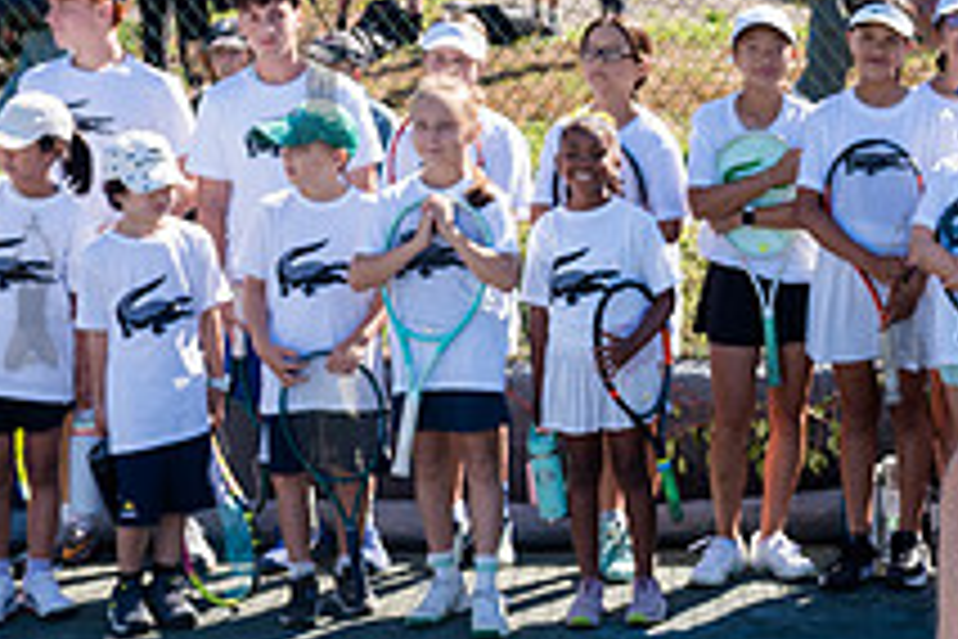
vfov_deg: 15.9
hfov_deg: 23.0
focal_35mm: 86
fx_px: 2288
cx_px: 886
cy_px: 290
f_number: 4
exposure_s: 1/400
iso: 200
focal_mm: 31
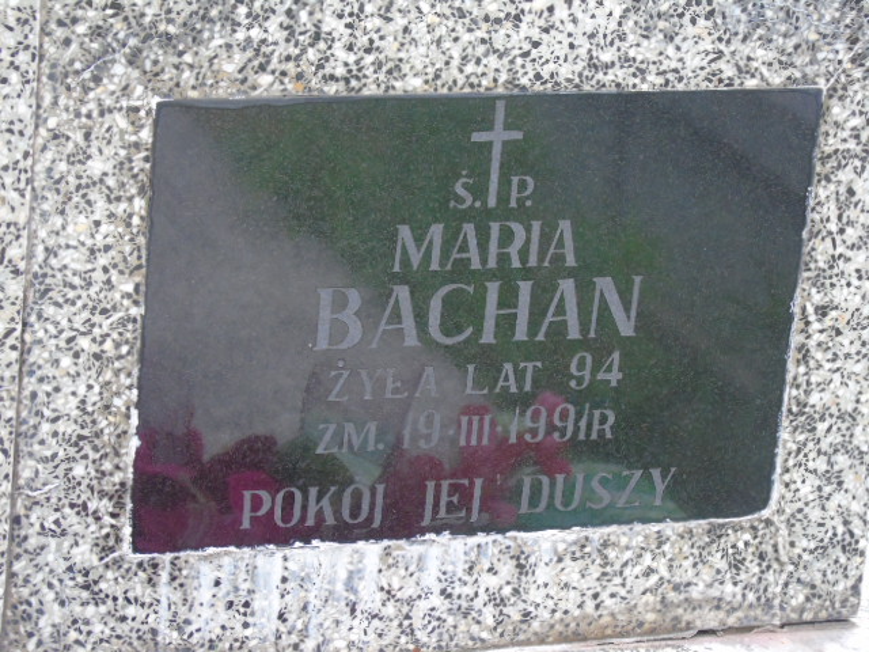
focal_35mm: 162
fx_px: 4067
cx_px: 434
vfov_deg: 9.2
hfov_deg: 12.2
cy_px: 326
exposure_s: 1/100
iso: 400
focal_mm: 29
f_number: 4.9
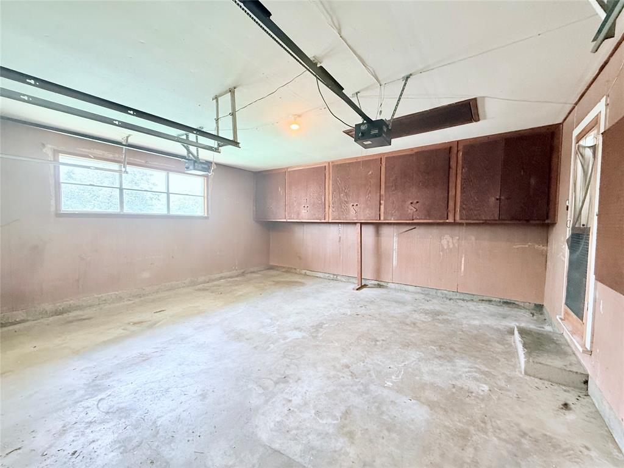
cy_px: 234
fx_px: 252
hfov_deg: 102.1
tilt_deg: -2.5
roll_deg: -1.1
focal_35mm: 14
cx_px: 312
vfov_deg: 85.7
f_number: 2.2
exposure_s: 1/60
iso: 500
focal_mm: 2.22
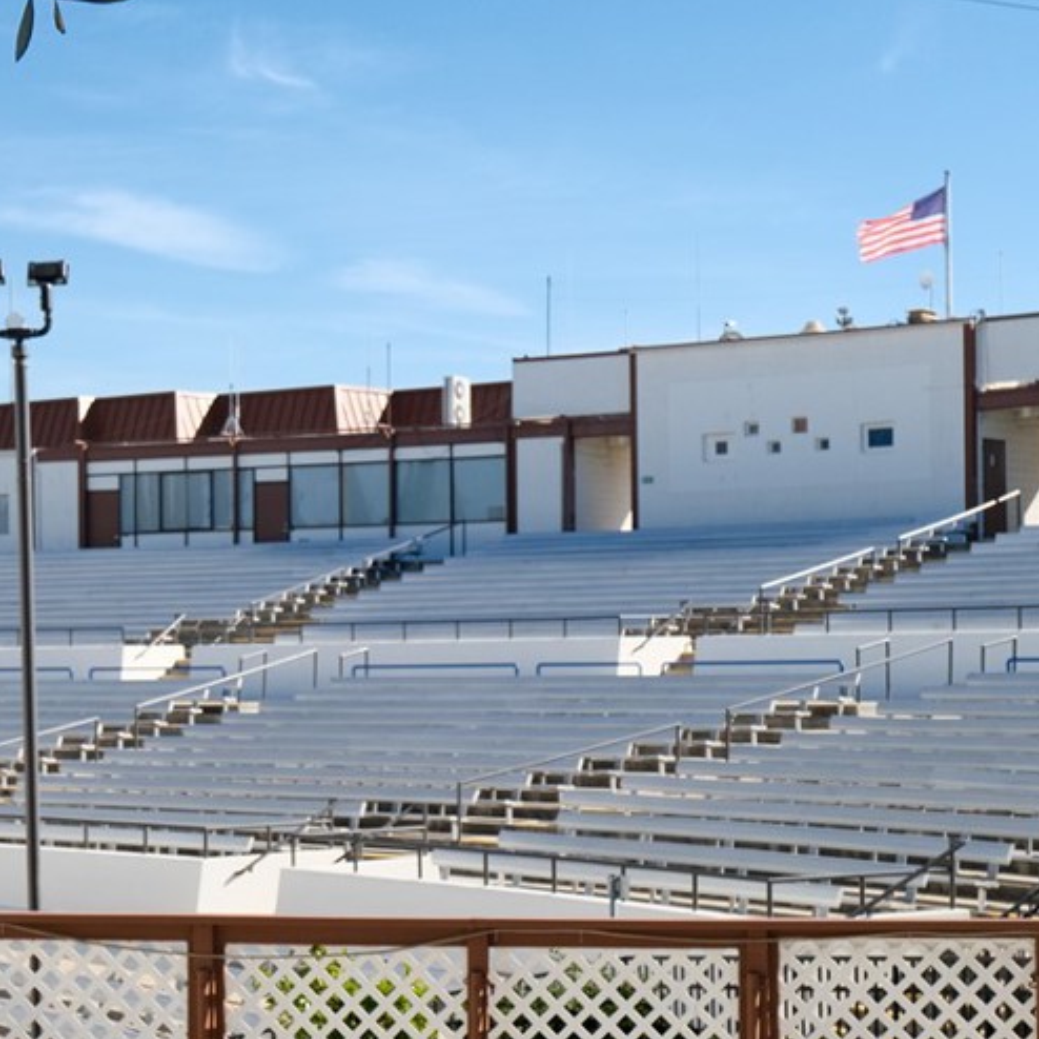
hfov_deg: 21.4
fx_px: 2751
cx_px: 448
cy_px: 664
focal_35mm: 81
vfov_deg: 21.3
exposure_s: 1/750
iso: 320
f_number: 5.6
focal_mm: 30.5
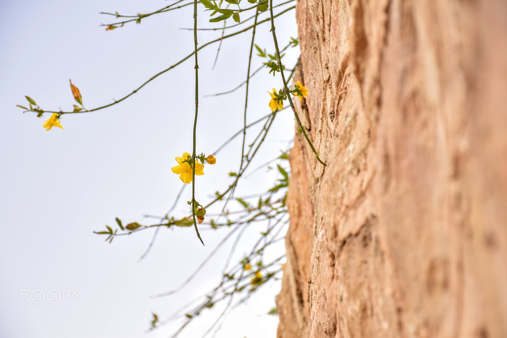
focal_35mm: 128
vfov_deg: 10.7
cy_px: 169
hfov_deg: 16.1
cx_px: 254
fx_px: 1795
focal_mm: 85
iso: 160
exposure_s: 1/200
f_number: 5.6
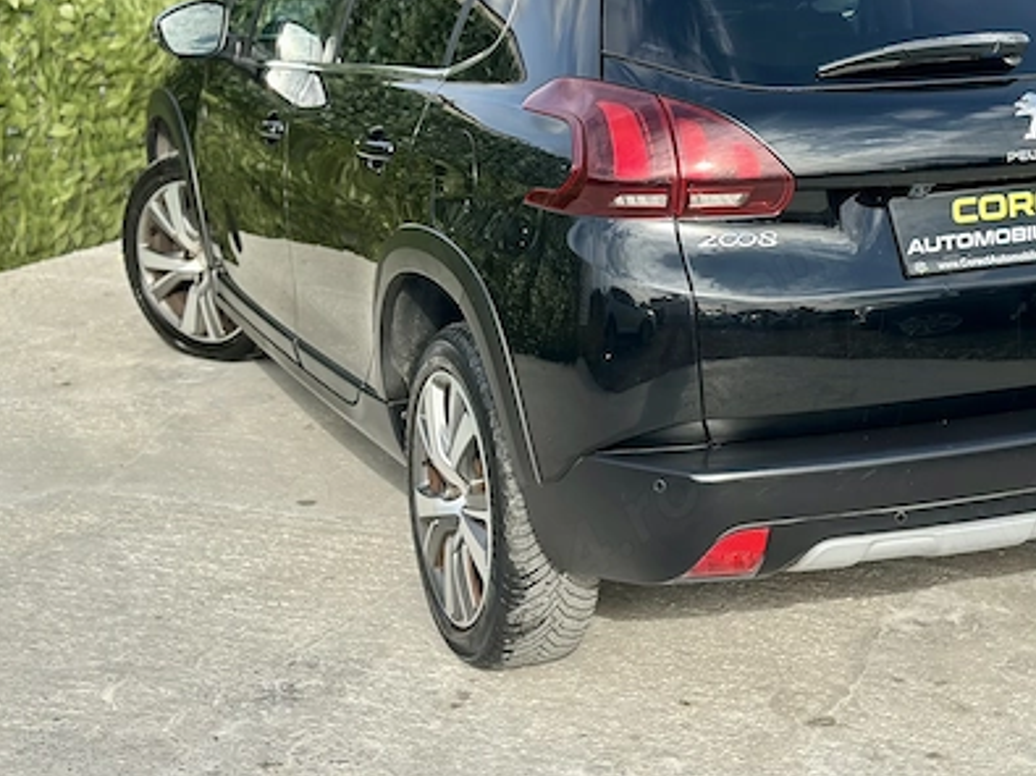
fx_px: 2184
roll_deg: +0.3
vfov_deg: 20.0
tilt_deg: -10.6
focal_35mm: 73
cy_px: 223
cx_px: 713
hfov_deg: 26.5
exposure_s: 1/1848
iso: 80
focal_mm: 6.86
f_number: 1.78
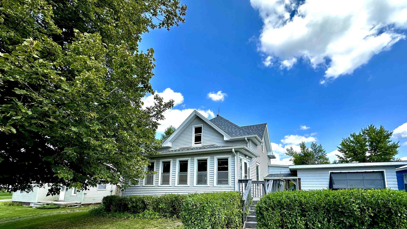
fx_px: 183
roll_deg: -0.8
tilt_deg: +8.7
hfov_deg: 95.6
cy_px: 159
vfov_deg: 61.8
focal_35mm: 17
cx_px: 224
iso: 50
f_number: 2.2
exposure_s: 1/1289
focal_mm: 2.22
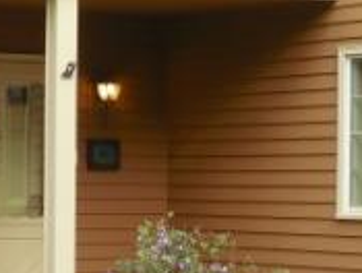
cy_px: 184
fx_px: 1876
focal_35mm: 179
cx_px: -54
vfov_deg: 8.3
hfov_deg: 10.9
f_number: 4.2
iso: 125
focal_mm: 9.8
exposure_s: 1/100
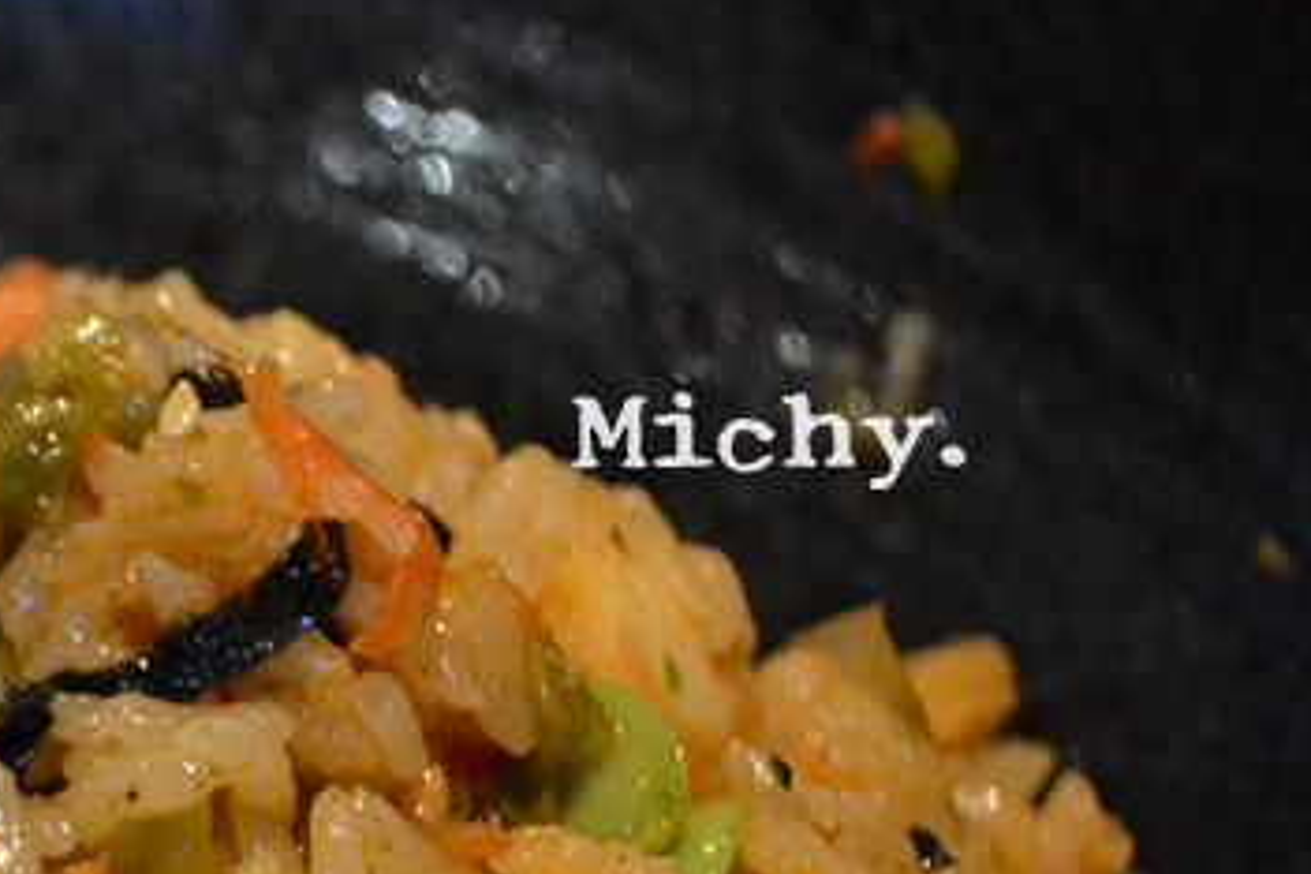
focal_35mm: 154
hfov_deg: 12.8
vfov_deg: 8.8
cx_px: -459
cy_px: 1111
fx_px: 5608
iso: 2500
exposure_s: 1/15
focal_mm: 36
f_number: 5
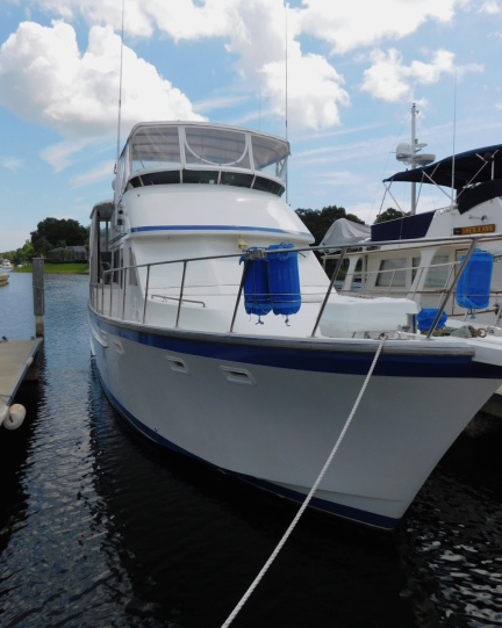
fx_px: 483
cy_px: 296
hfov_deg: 54.9
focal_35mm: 26
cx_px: 254
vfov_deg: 66.0
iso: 125
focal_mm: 4.1
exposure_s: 1/500
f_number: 6
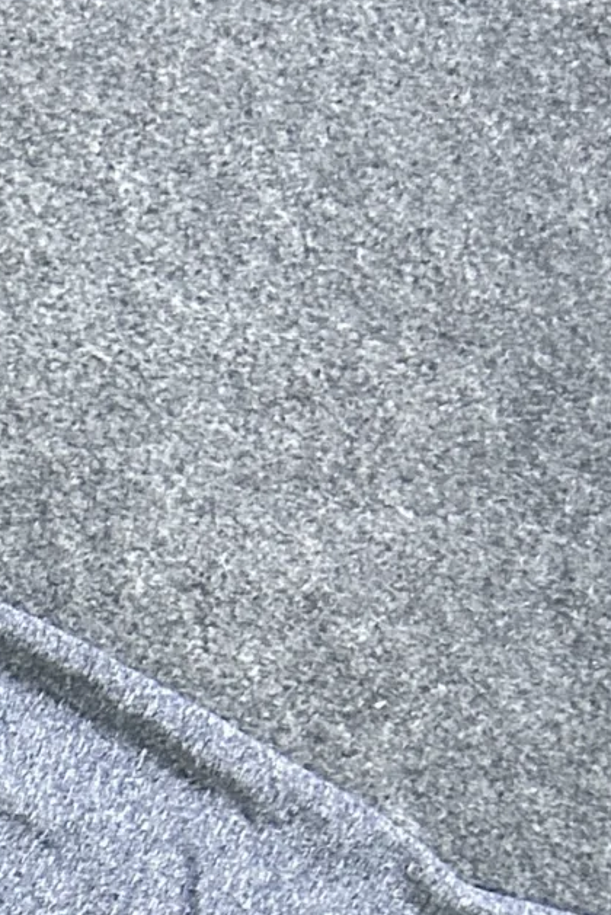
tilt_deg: -62.2
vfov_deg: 16.6
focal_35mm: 110
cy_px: 1456
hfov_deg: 11.3
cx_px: -604
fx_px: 2797
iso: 500
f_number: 1.5
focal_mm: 5.7
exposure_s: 1/50
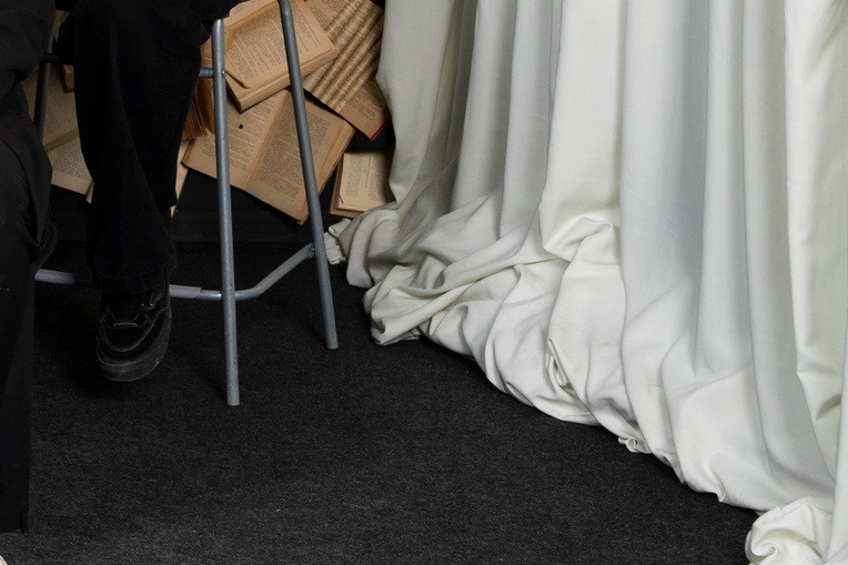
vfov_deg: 9.4
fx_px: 3368
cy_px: -204
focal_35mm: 143
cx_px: -506
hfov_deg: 13.4
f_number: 7.1
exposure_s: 1/160
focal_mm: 41.2
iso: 320
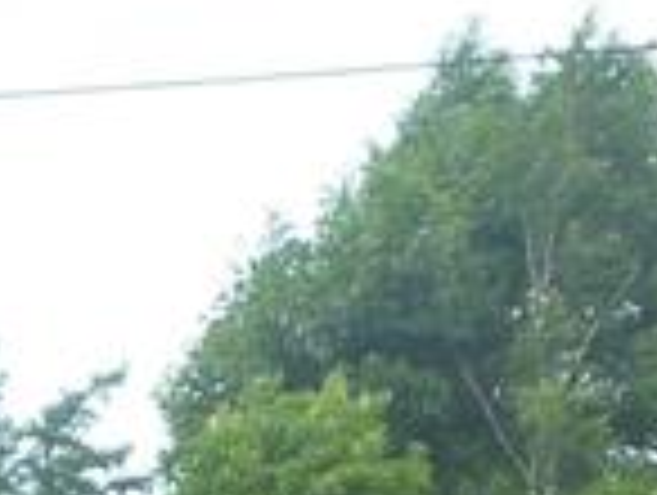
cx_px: 274
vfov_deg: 5.9
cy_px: 954
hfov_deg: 8.1
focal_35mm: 245
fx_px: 4658
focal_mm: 6.3
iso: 80
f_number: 3.5
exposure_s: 1/200
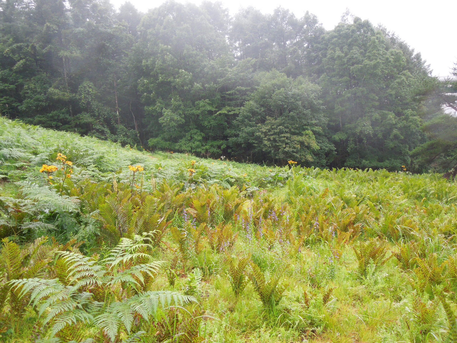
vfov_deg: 45.4
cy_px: 172
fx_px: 409
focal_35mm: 31
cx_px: 228
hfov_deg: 58.4
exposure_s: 1/125
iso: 280
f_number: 3.6
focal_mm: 5.6
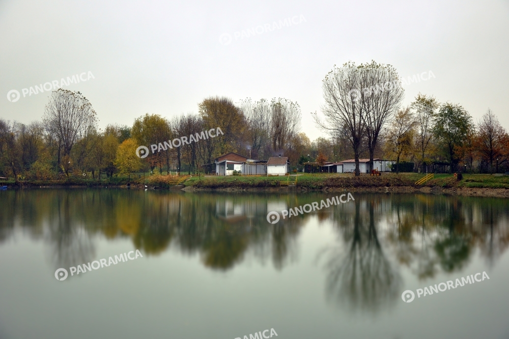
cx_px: 254
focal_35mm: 57
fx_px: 806
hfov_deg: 35.1
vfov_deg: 23.8
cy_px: 170
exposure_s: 1/80
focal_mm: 38
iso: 400
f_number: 5
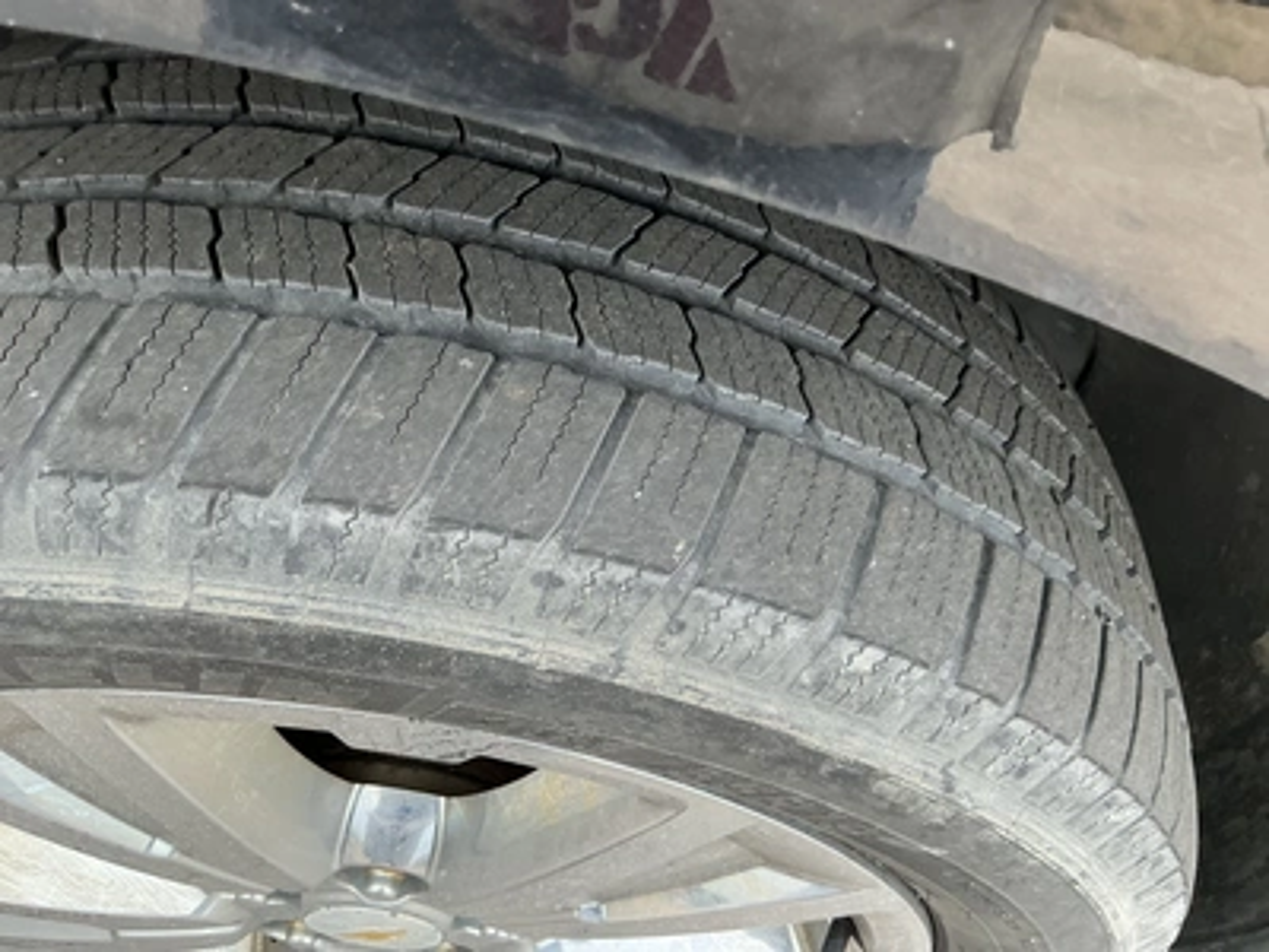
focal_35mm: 28
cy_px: 476
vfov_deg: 49.7
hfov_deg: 63.4
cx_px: 634
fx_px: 1026
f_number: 1.8
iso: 25
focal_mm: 3
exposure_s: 1/172
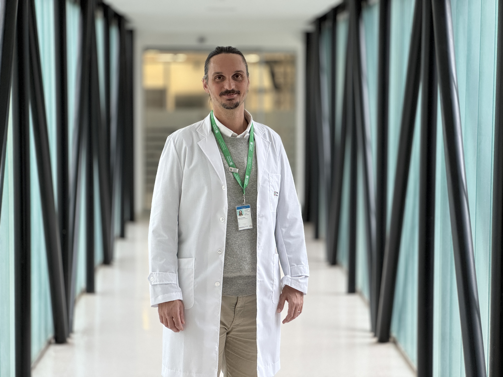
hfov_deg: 25.3
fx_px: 1119
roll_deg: -0.6
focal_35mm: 77
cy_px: 188
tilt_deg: -4.5
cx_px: 252
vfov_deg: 19.1
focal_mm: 9
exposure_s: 1/100
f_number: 2.8
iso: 250
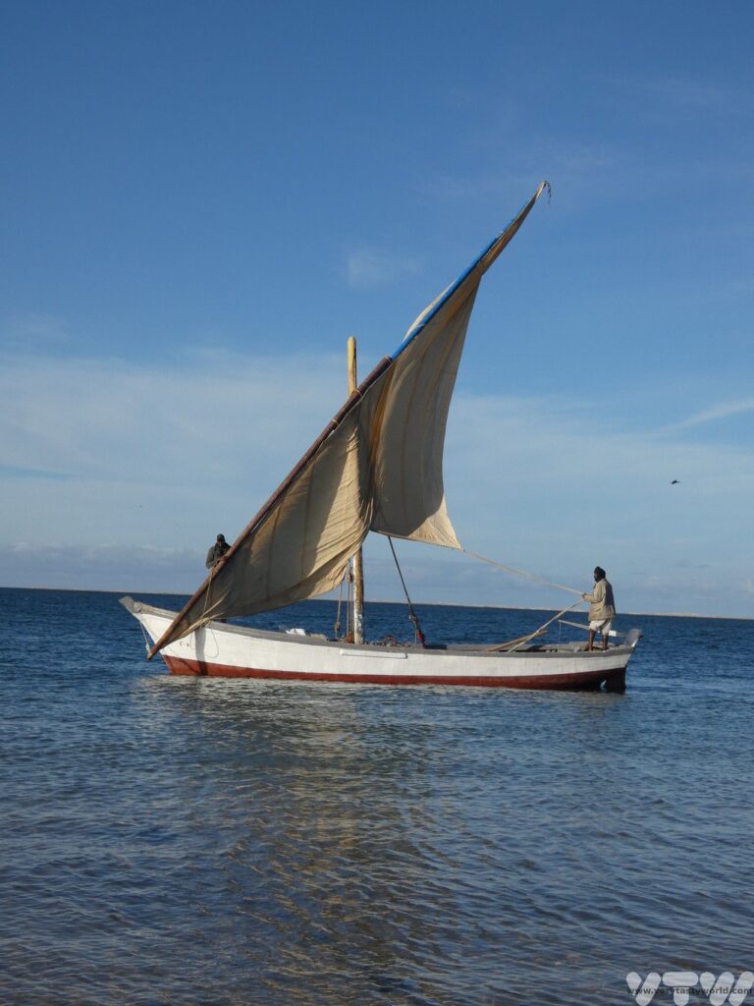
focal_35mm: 66
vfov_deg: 29.4
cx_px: 377
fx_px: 1917
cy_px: 503
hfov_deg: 22.3
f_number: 4.5
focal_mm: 11.9
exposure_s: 1/800
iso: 80
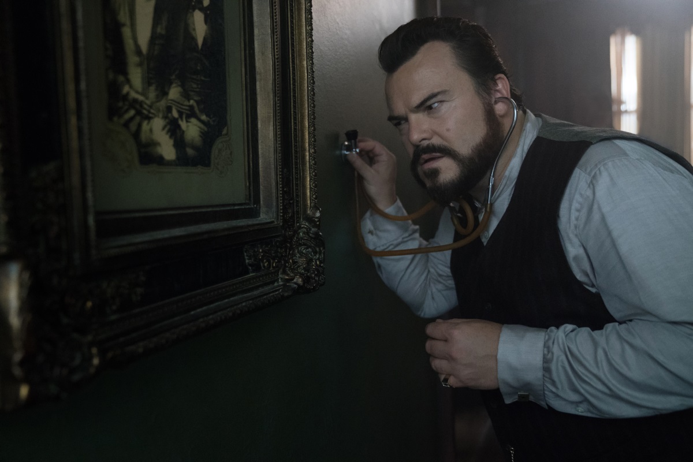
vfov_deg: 41.1
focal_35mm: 32
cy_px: 231
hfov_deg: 58.7
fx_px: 616
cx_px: 346
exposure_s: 1/125
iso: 10000
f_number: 2.8
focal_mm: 32
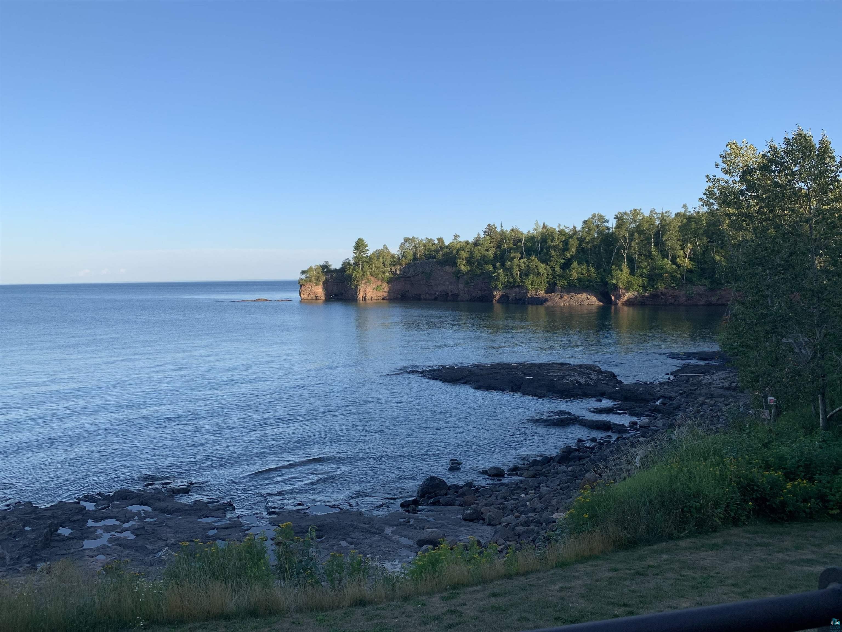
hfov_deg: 67.3
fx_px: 632
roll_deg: +0.9
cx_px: 421
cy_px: 316
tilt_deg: -3.2
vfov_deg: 53.1
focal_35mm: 26
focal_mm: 4.25
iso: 25
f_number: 1.8
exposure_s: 1/1350
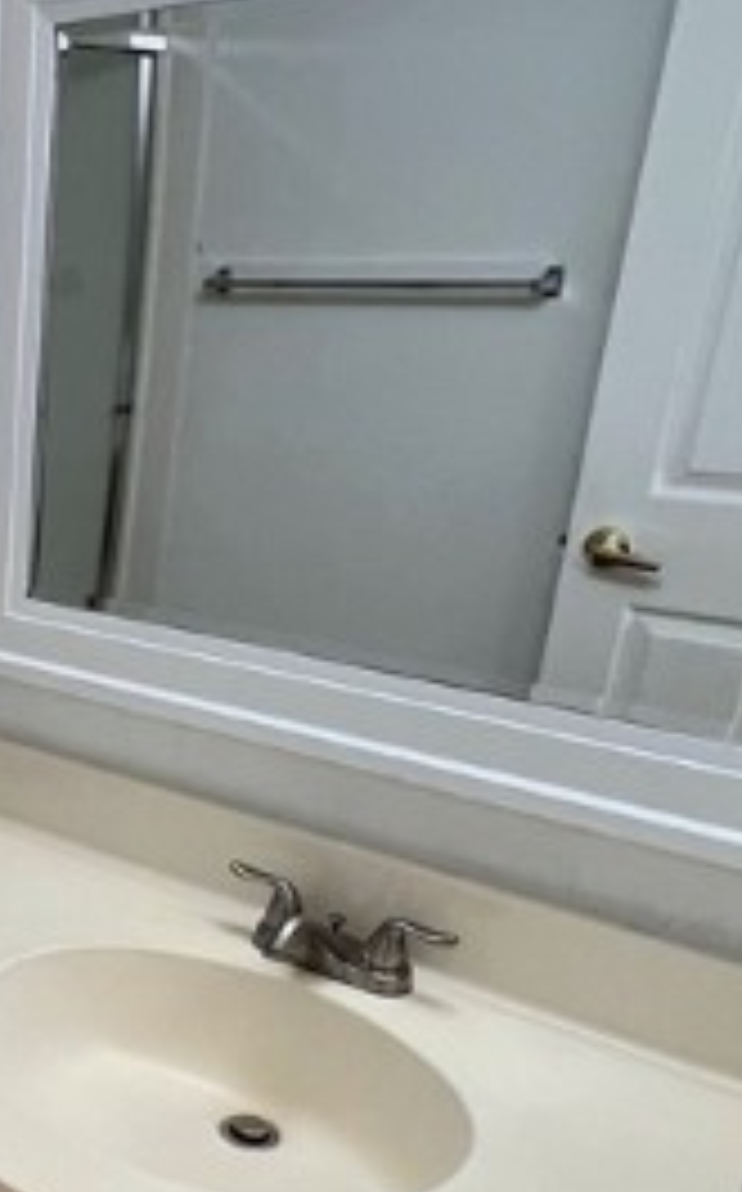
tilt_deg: -22.0
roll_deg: +2.0
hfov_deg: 25.7
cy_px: 778
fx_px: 1298
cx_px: -301
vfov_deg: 48.6
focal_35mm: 40
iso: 100
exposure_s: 1/120
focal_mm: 1.57
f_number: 1.8
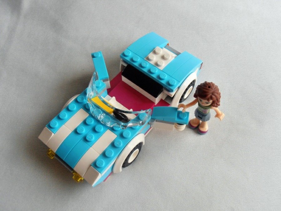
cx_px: 140
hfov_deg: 50.1
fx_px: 300
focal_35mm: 37
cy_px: 106
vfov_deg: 38.7
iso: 100
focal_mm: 6.61
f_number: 3.9
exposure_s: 1/40
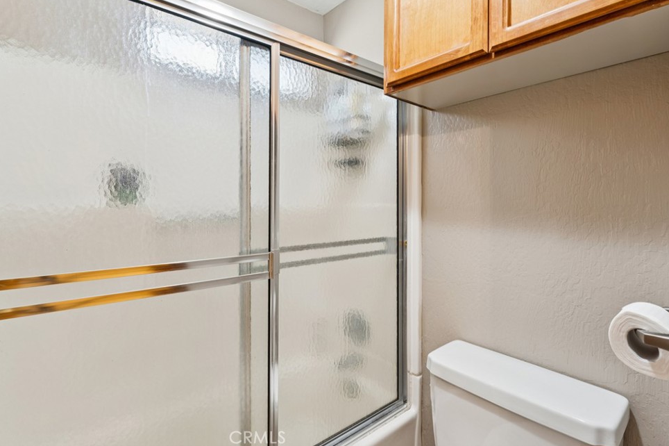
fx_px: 326
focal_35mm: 18
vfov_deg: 68.7
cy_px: 210
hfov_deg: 91.5
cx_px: 339
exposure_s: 2
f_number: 13
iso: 100
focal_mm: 16.5
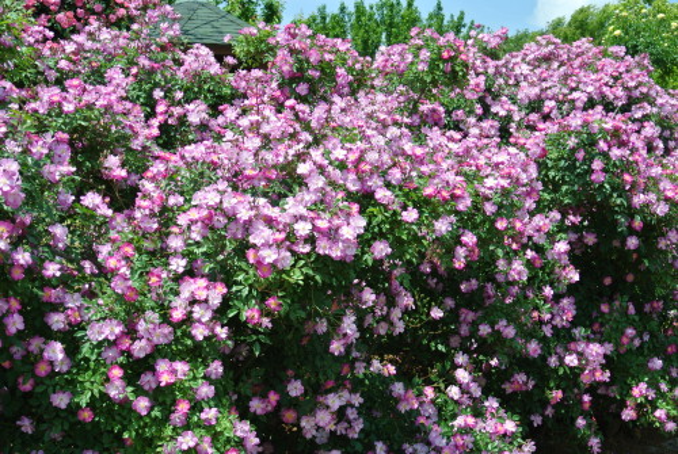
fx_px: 981
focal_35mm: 52
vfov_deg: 26.1
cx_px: 339
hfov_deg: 38.1
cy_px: 227
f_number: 4.8
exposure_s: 1/500
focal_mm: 19.6
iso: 100
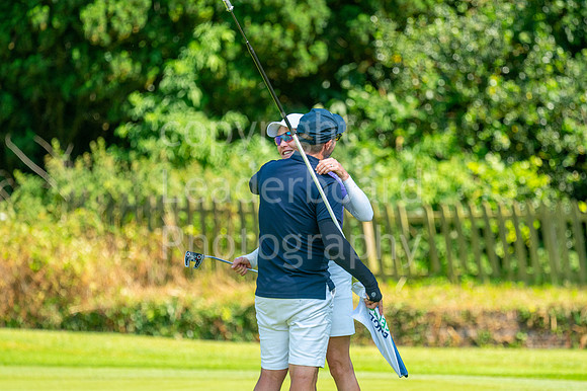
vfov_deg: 3.1
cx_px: 294
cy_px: 196
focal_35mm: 450
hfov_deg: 4.6
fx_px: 7333
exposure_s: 1/1000
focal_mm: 300
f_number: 4.5
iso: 200
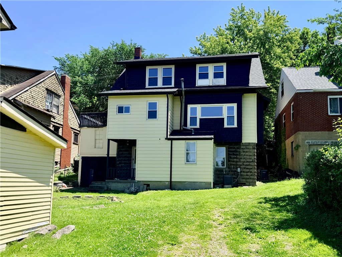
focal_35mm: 24
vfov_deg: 56.8
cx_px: 171
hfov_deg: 71.6
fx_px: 237
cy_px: 128
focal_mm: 6.76
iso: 80
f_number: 1.78
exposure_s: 1/2907
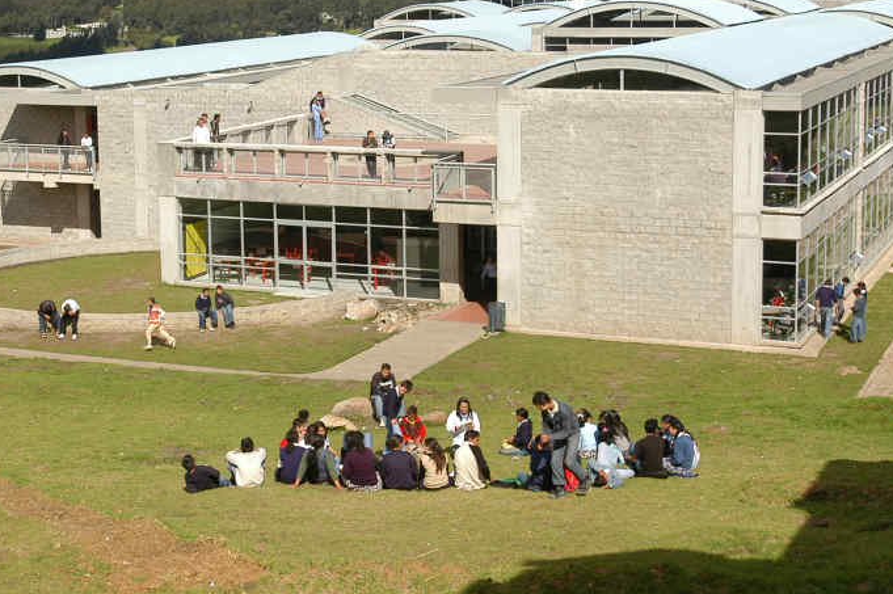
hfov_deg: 30.9
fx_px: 1611
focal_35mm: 65
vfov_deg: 20.8
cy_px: 184
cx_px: 359
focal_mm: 30
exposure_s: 1/500
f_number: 11
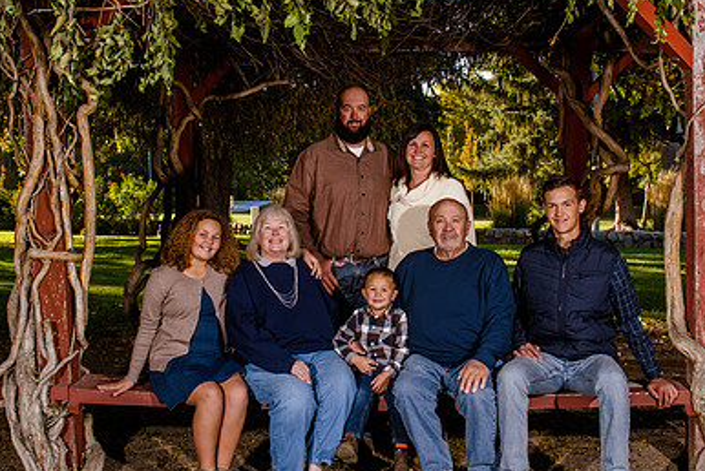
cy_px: 237
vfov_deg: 26.0
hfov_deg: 38.2
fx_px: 1019
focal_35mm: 52
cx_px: 347
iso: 500
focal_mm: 28
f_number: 8
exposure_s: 1/200
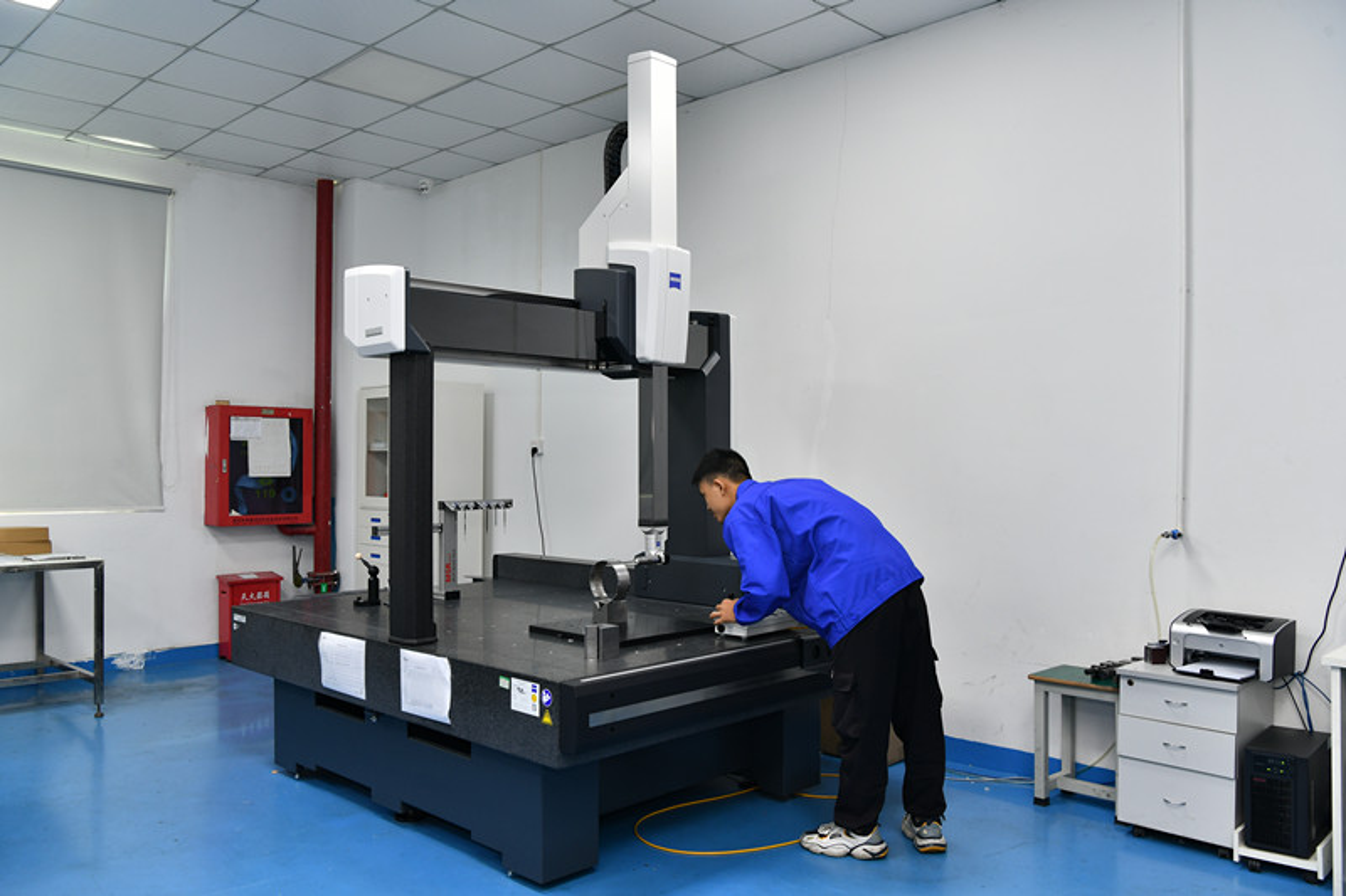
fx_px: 1084
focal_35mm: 29
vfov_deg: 44.9
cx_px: 673
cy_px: 448
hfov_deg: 63.7
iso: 400
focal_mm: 29
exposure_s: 1/25
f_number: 8
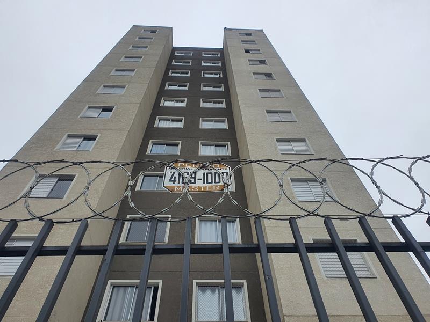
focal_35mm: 26
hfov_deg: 67.3
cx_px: 215
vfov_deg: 53.1
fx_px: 323
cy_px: 161
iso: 50
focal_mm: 4.3
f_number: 2.4
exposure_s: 1/912
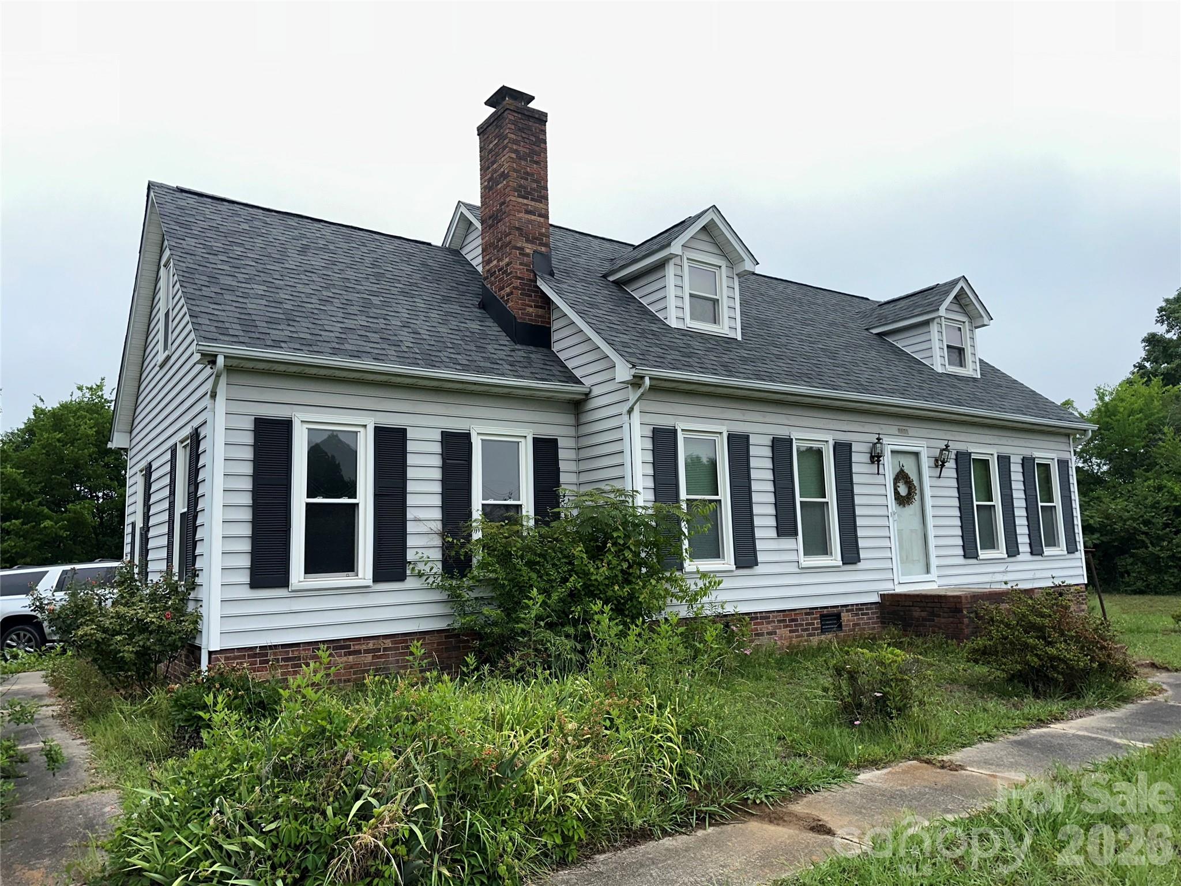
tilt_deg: +7.1
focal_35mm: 24
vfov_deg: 56.8
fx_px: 819
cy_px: 443
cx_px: 590
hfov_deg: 71.6
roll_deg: +2.5
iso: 100
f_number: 1.78
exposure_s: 1/564
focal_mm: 6.86
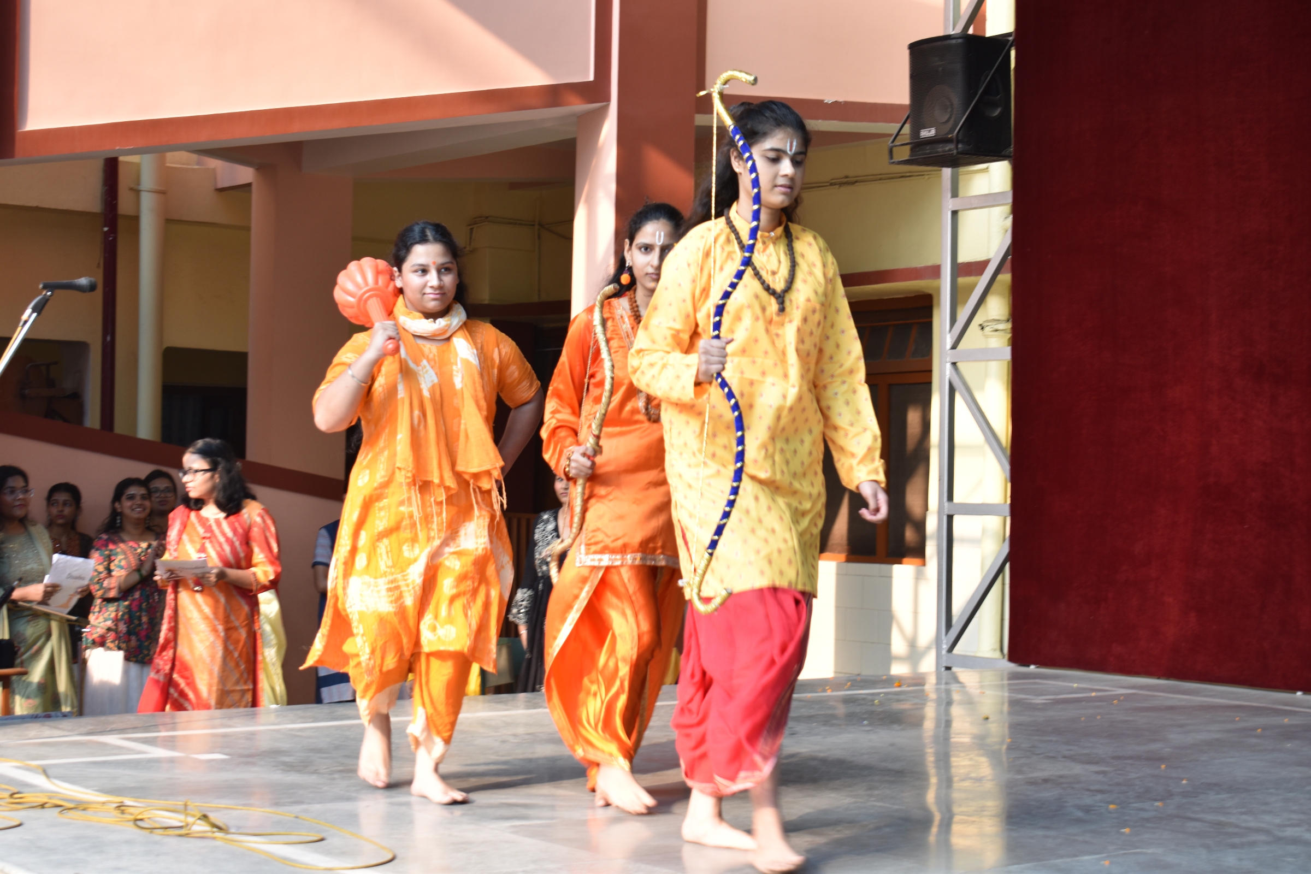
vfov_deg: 21.6
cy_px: 437
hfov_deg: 31.9
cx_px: 656
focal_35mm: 63
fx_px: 2294
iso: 160
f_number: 5
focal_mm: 42
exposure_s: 1/60
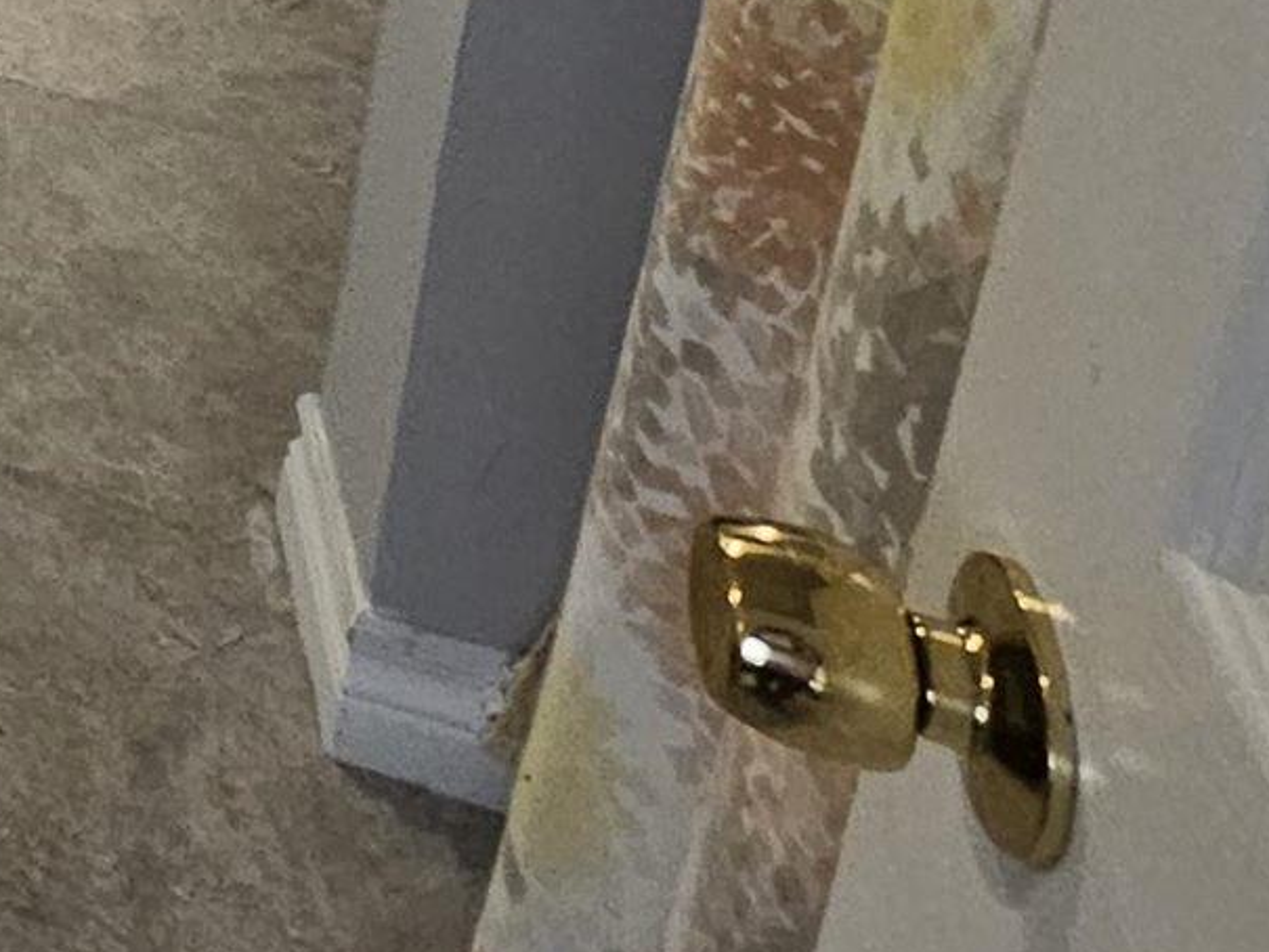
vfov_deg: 14.1
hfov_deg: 17.9
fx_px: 2420
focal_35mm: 66
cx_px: -1374
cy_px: -1403
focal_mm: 2.2
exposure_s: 1/60
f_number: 2.2
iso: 200
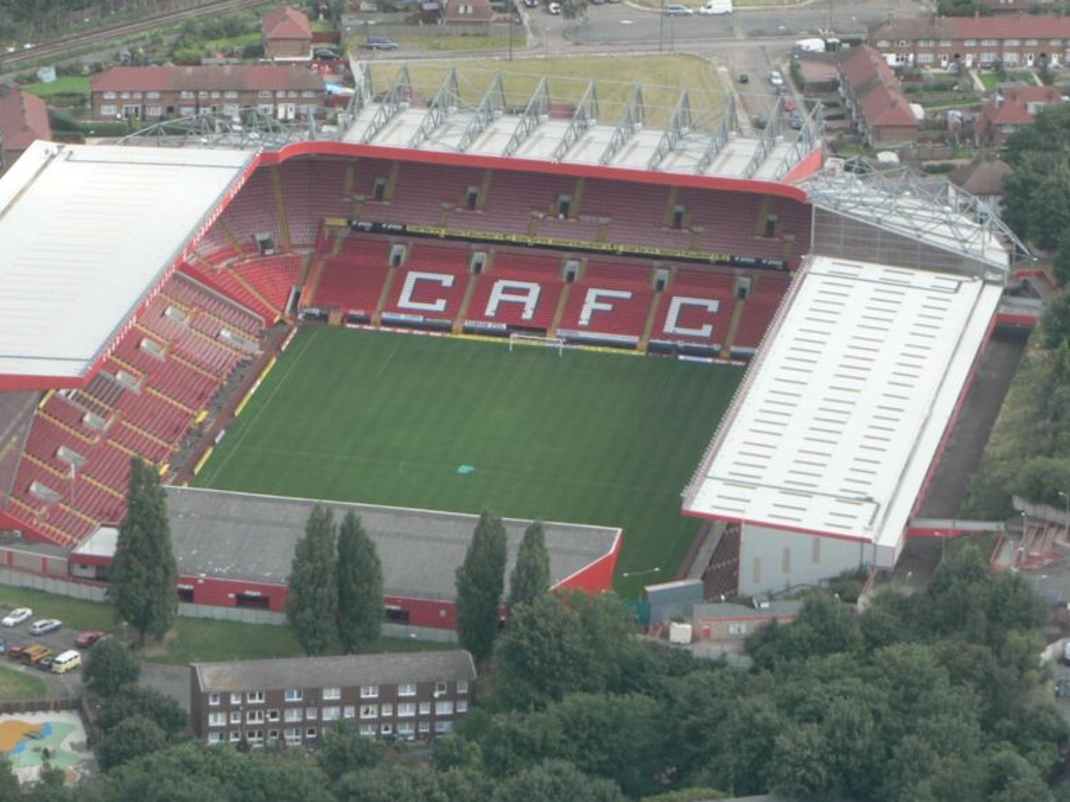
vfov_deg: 6.6
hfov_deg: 8.8
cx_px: 396
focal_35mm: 224
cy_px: 317
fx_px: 6924
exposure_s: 1/200
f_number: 4
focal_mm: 28
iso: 80
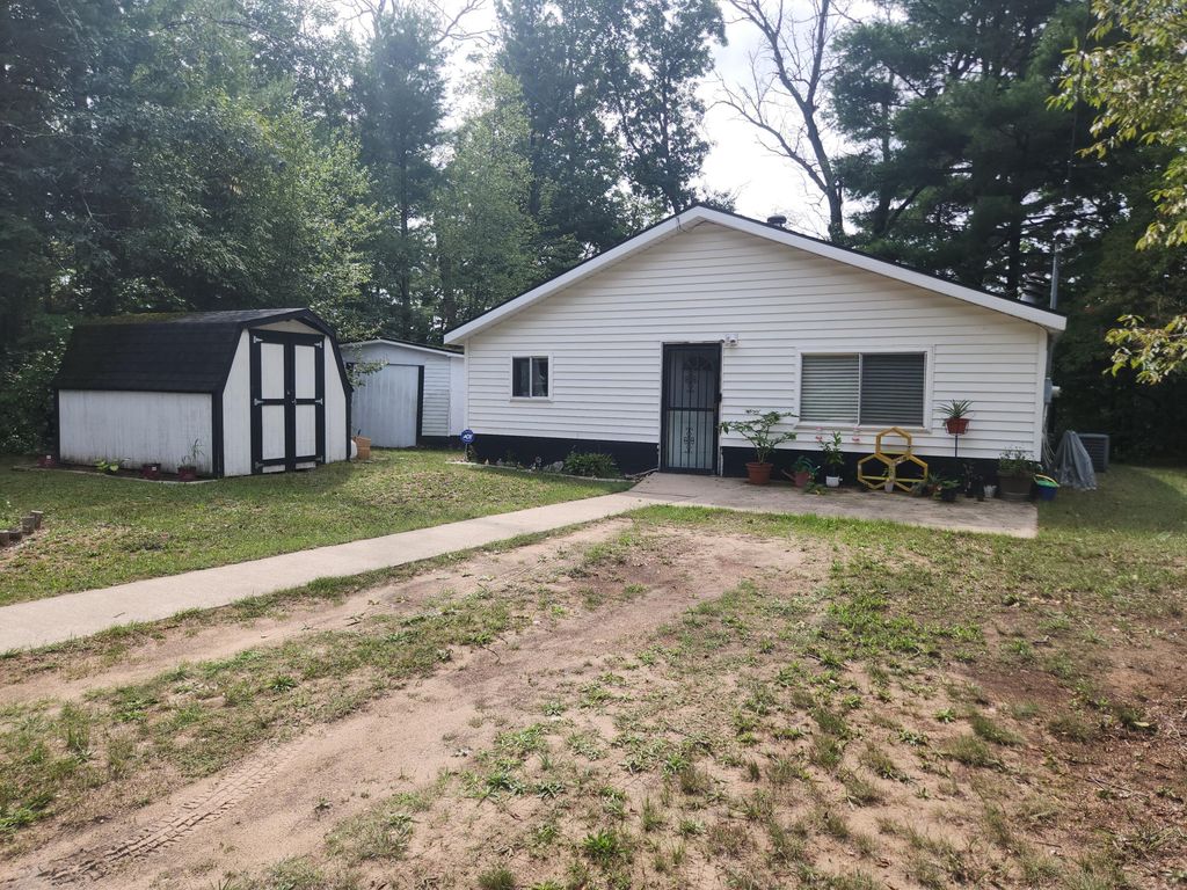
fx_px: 789
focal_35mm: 23
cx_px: 594
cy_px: 445
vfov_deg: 58.9
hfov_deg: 73.9
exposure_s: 1/852
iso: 20
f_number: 1.8
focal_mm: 5.4
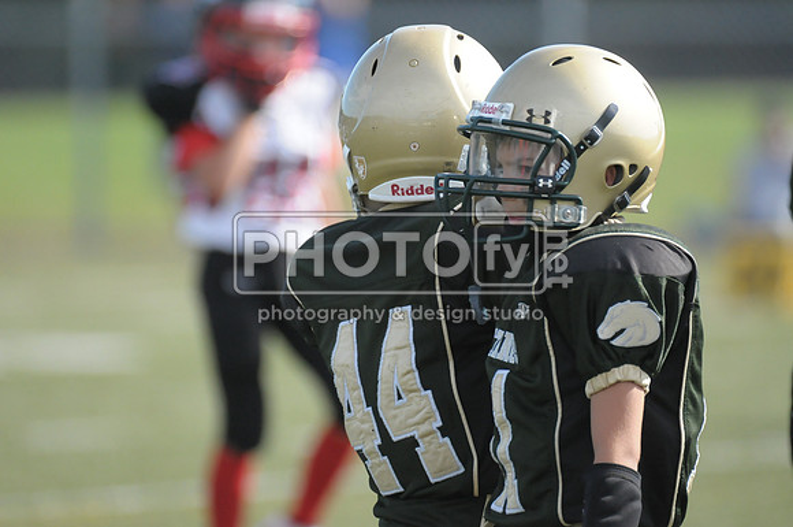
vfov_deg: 2.4
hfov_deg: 3.6
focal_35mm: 570
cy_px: 264
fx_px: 12538
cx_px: 396
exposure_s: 1/4000
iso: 1600
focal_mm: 380
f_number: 4
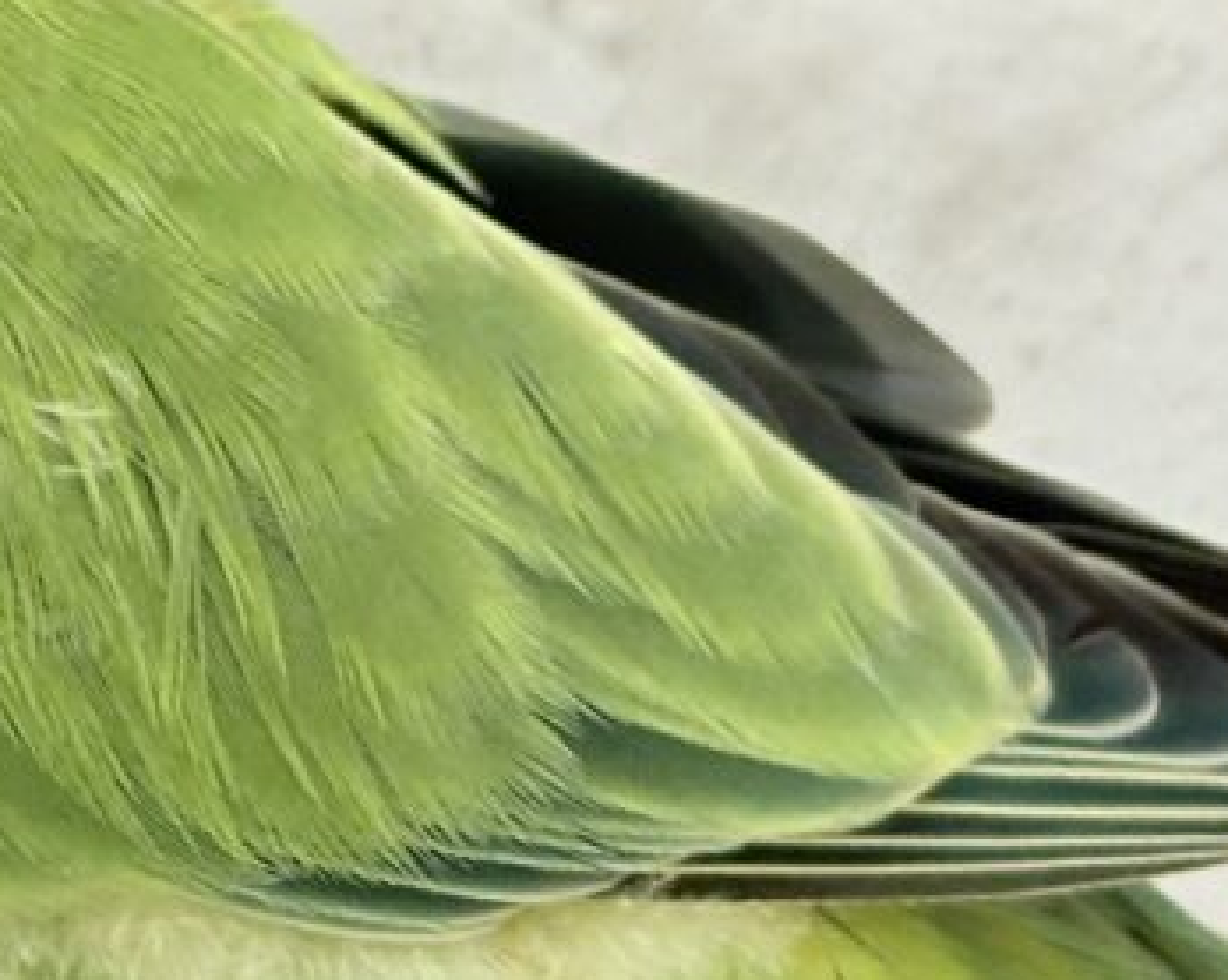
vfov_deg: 8.7
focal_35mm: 175
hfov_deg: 10.7
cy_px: -120
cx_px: -561
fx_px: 6357
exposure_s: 1/50
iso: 50
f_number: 1.6
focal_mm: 5.96
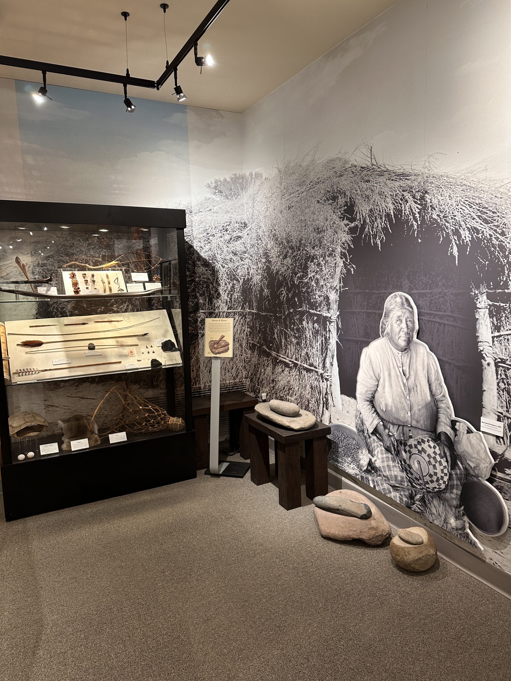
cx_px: 256
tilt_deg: -6.6
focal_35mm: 24
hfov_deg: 56.8
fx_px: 472
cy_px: 340
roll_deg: +1.5
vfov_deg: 71.6
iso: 125
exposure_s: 1/60
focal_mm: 6.86
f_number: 1.78
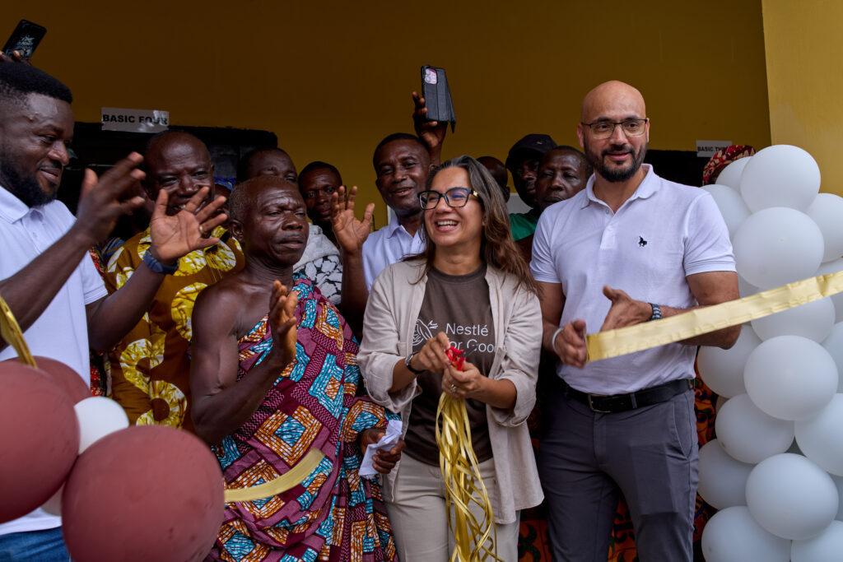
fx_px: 820
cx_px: 422
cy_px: 281
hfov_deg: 54.4
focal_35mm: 35
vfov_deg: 37.9
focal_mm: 35
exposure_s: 1/160
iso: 125
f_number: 6.3
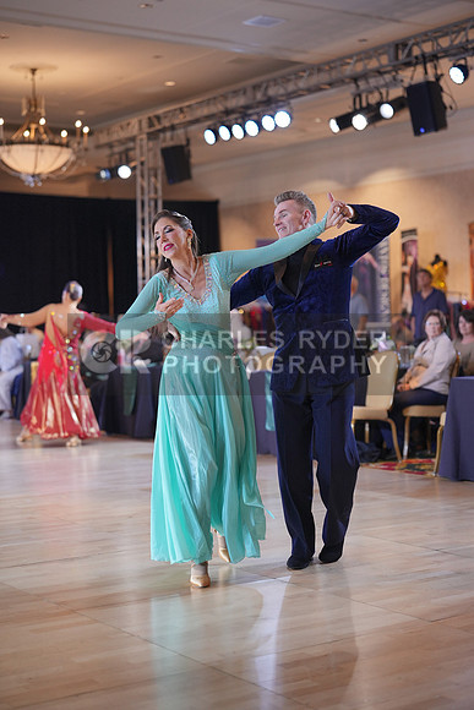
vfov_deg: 33.4
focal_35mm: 60
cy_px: 355
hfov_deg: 22.6
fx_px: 1184
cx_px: 237
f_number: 2
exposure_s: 1/500
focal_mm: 60
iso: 1250
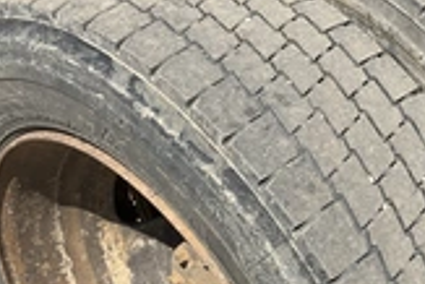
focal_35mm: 74
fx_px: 874
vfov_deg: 18.5
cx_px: 329
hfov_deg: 26.9
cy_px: 141
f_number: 1.8
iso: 25
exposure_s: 1/1168
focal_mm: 3
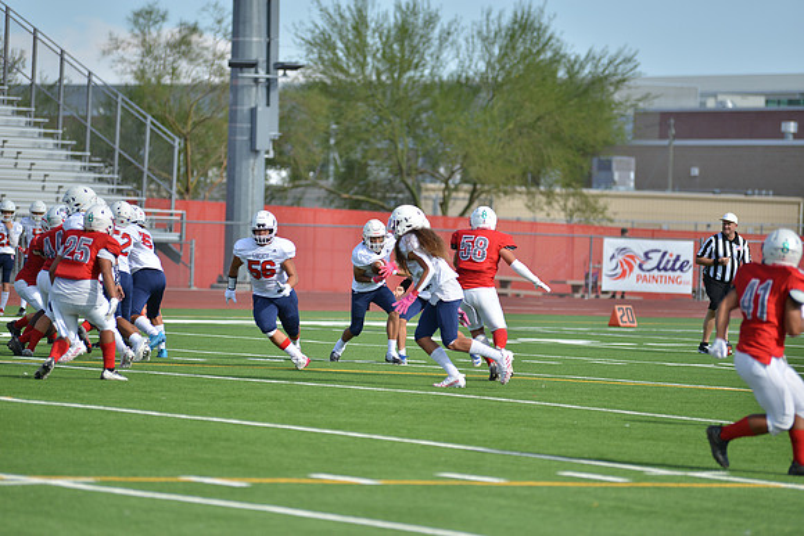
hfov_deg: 10.3
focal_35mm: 200
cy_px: 268
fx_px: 4468
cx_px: 402
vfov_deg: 6.9
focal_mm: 200
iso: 110
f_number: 2.8
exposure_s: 1/1600
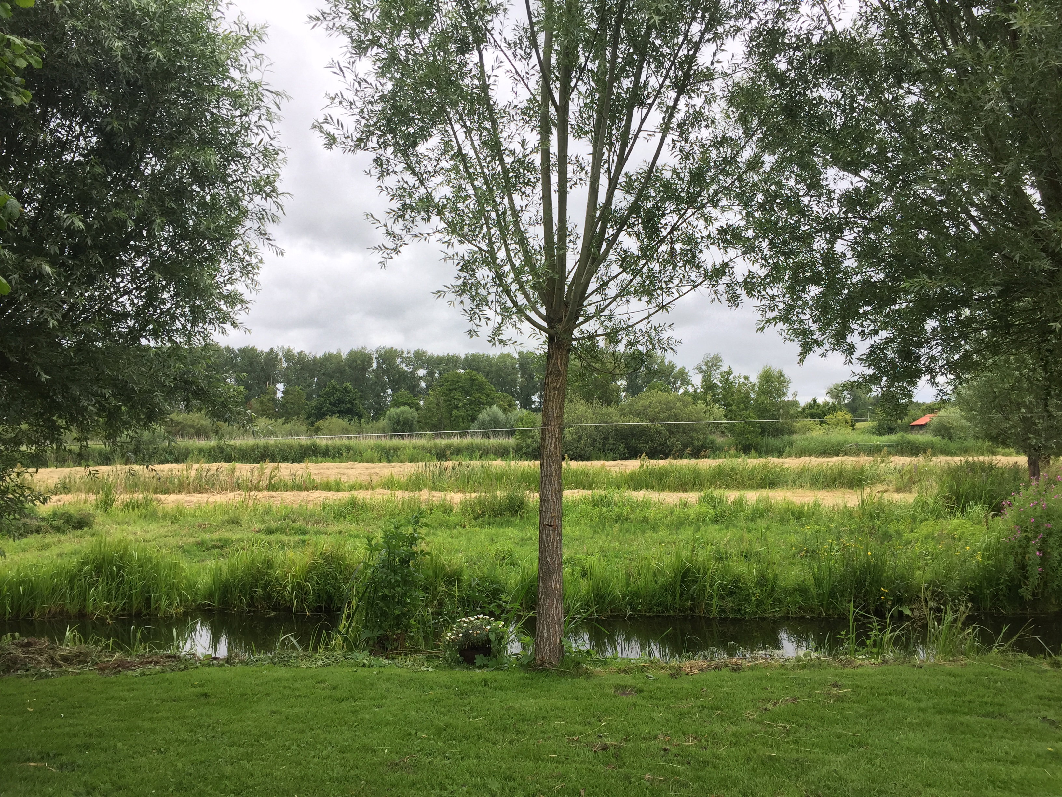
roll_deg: +0.2
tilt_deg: +1.3
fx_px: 890
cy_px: 398
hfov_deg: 61.7
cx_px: 531
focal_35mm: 29
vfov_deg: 48.2
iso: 32
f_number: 2.2
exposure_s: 1/408
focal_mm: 4.15
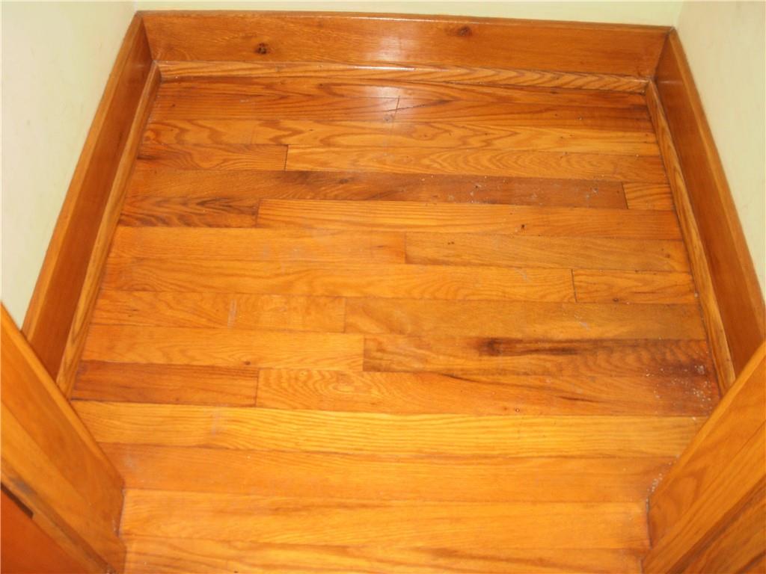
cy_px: 287
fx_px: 797
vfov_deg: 39.7
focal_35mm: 36
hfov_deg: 51.4
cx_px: 383
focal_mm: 6.3
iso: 125
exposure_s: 1/30
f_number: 3.5
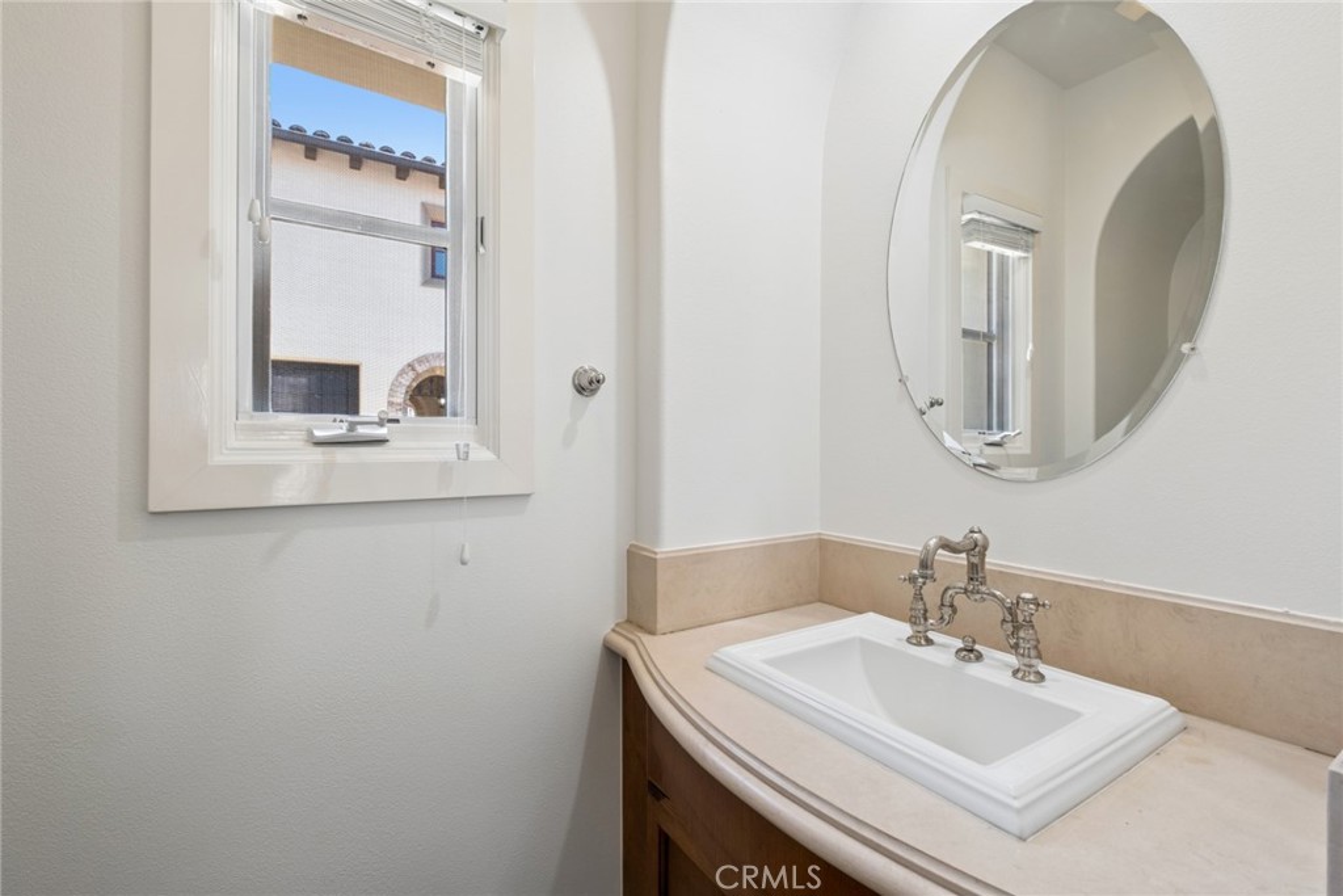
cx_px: 672
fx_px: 560
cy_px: 448
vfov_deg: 77.3
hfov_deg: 100.4
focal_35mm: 15
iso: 200
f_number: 9
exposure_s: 1/8
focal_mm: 10
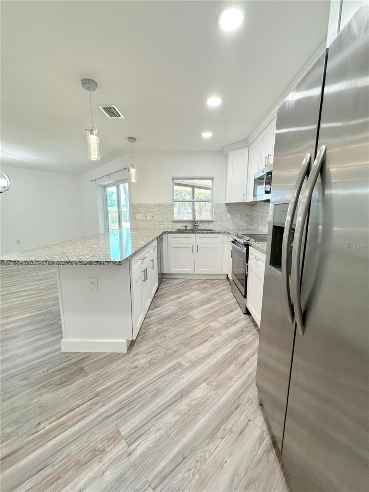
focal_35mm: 14
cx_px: 184
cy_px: 246
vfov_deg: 102.1
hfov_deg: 85.7
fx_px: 199
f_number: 2.2
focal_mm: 2.22
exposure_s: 1/120
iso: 160
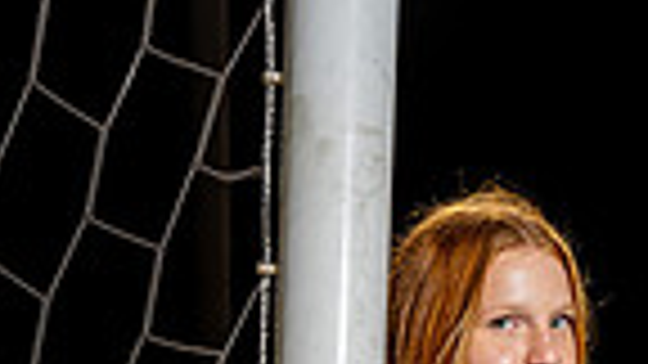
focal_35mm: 206
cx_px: 454
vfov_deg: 5.6
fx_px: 3540
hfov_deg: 10.4
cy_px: 998
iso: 800
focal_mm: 63
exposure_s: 1/250
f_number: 5.6
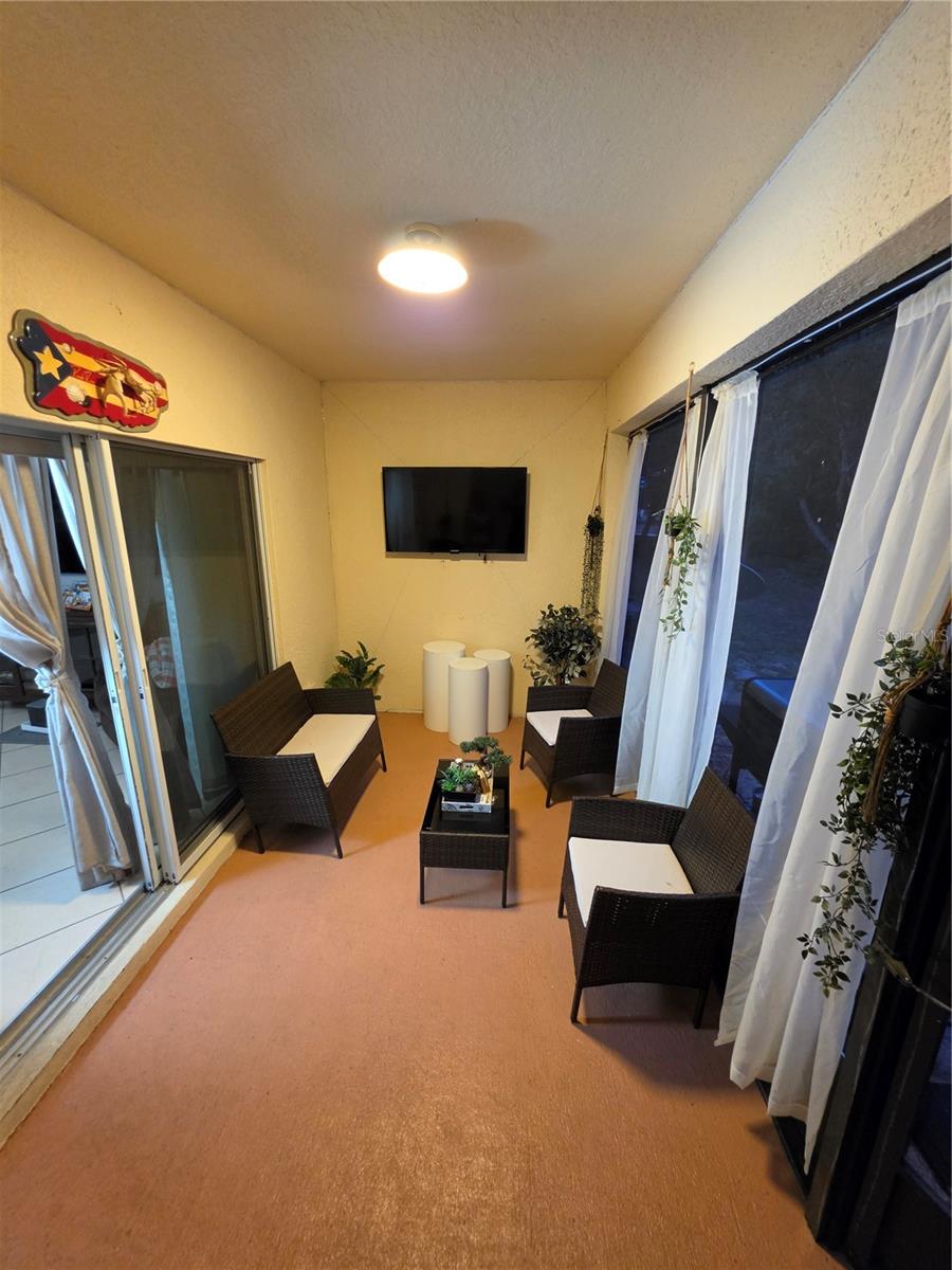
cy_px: 635
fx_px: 477
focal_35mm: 13
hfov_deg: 89.9
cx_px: 476
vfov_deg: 106.2
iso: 500
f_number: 1.9
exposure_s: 1/60
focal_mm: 2.2
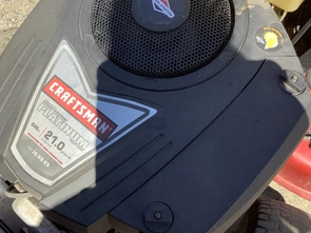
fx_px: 377
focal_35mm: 42
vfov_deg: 34.2
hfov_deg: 44.7
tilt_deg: -65.2
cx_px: 132
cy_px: 95
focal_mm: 3.3
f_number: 2.4
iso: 25
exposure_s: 1/858
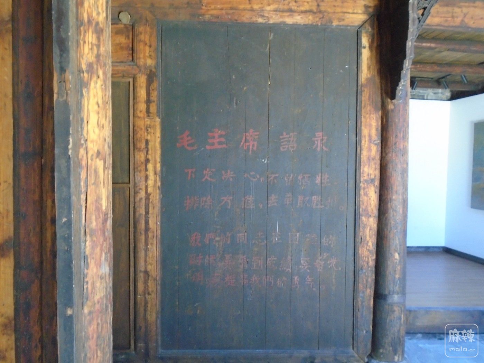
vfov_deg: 45.4
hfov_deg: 58.4
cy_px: 182
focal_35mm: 31
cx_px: 242
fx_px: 433
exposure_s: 1/20
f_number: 3.5
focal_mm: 5.5
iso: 400
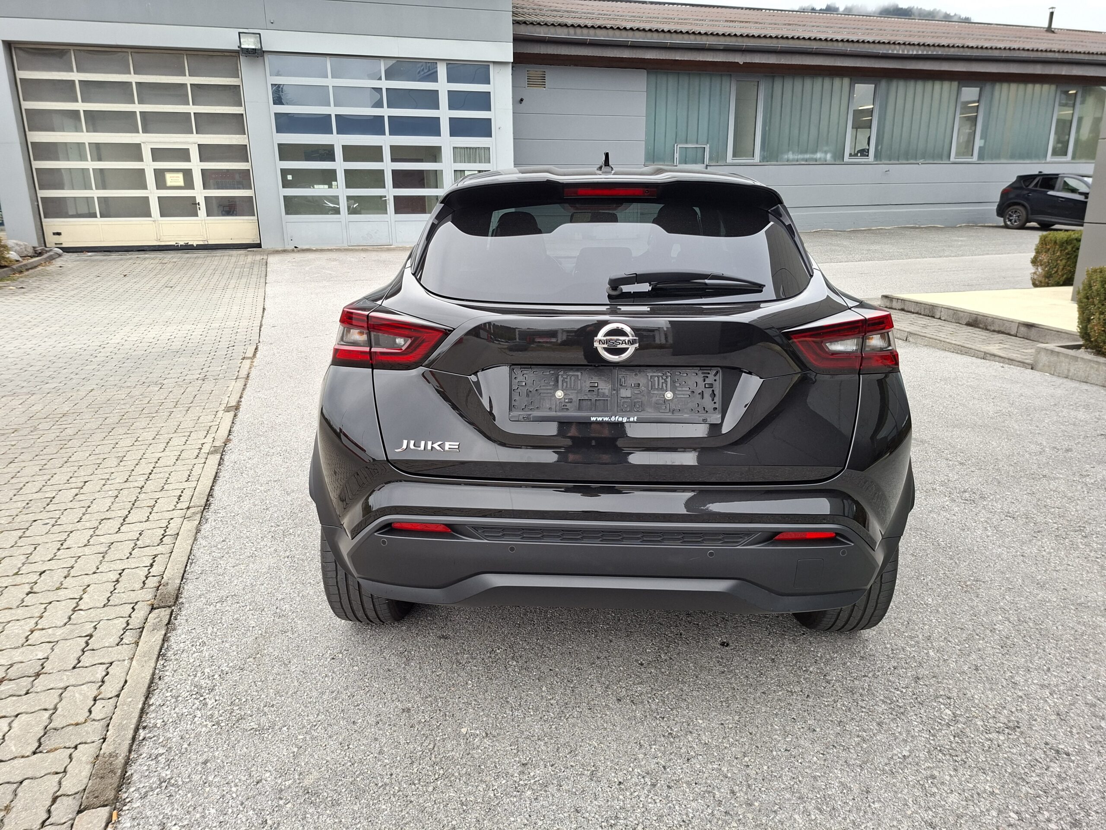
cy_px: 415
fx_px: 735
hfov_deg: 73.9
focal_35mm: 23
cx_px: 553
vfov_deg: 58.9
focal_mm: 5.54
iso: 50
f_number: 1.8
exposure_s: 1/179
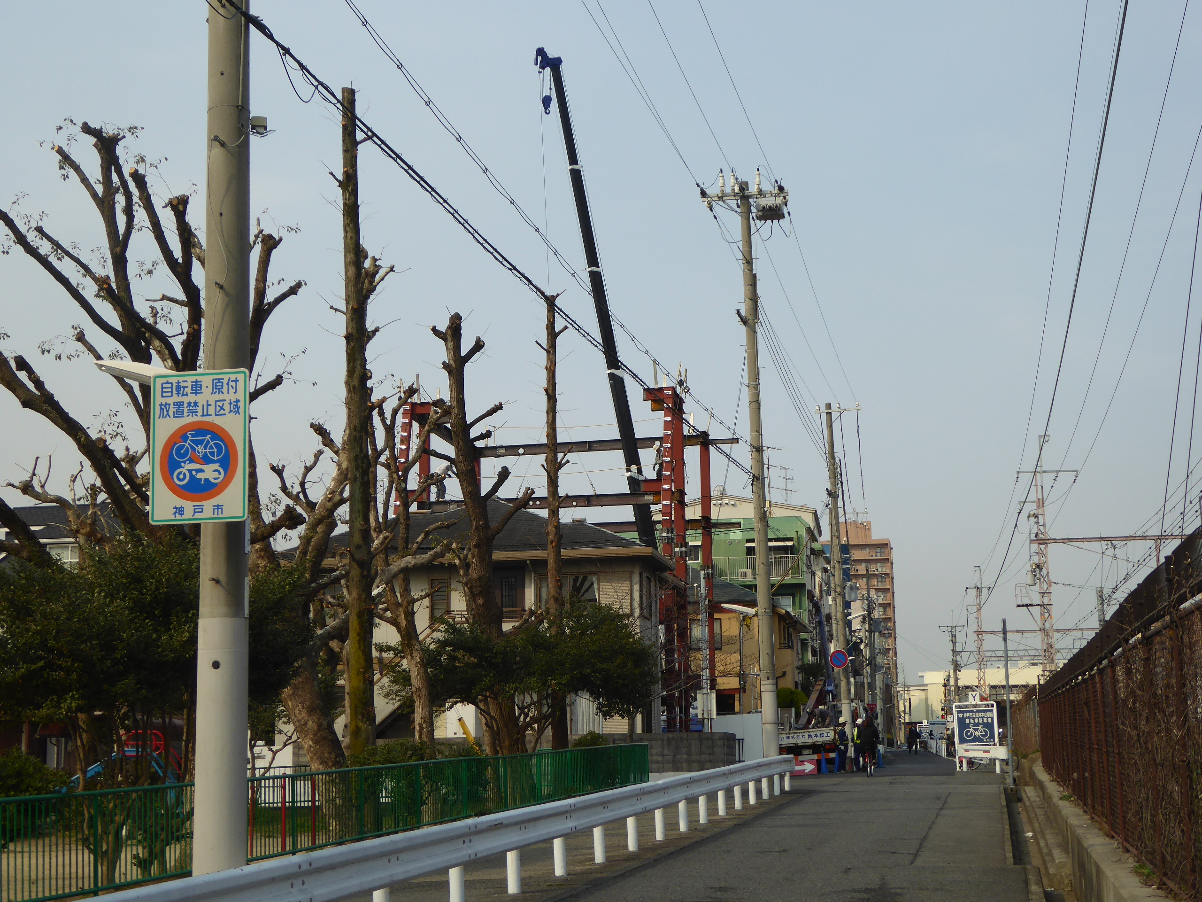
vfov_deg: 24.4
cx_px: 601
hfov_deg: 32.2
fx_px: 2083
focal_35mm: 60
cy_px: 451
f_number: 4.2
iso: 100
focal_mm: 10.3
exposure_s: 1/640
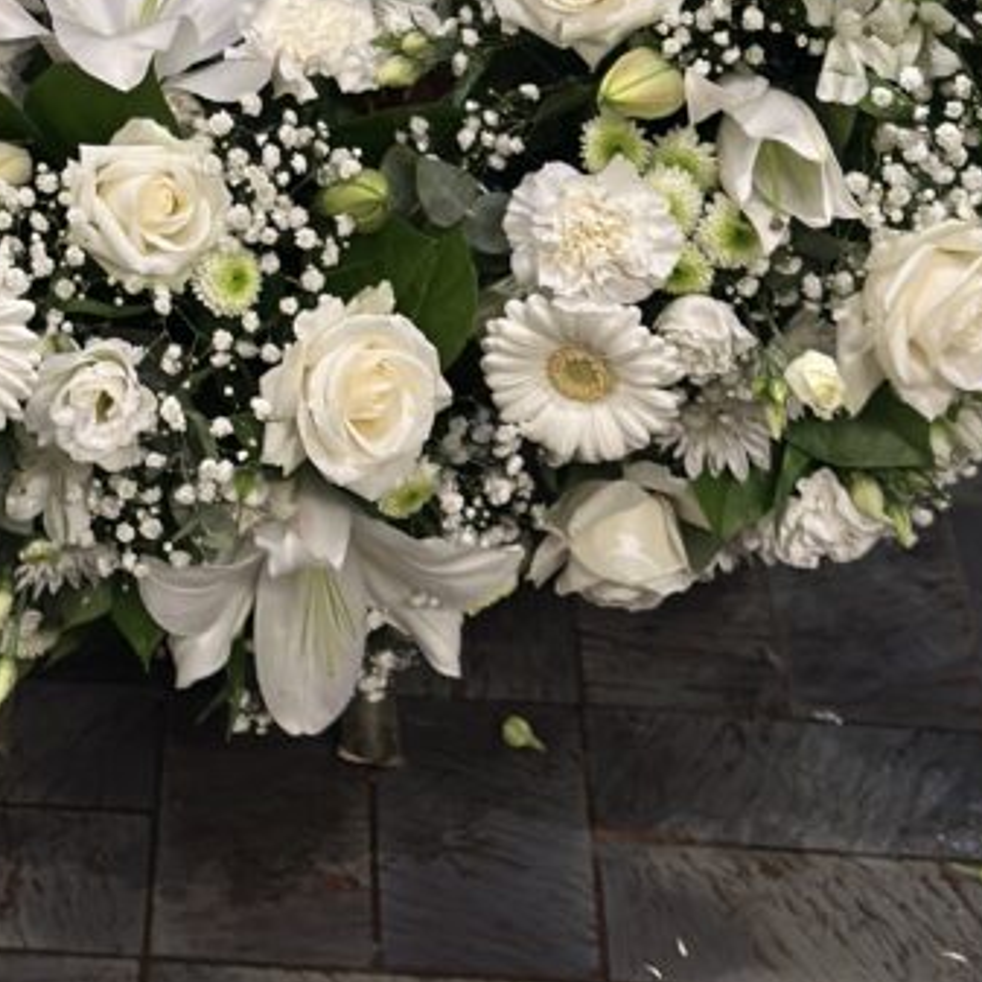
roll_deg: -4.2
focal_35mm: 129
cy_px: -277
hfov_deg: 13.5
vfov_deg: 13.1
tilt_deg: -22.7
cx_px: 186
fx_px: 4140
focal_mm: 6.86
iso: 125
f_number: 1.78
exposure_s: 1/50
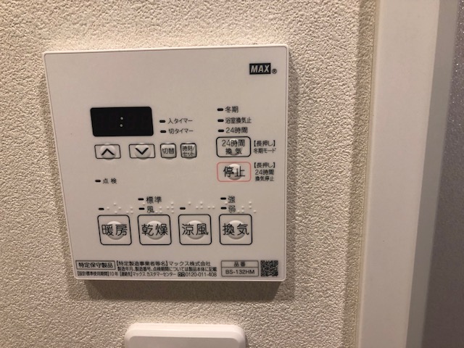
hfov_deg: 63.4
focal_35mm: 28
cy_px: 174
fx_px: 375
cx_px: 232
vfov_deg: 49.7
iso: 32
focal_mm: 3.99
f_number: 1.8
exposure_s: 1/25
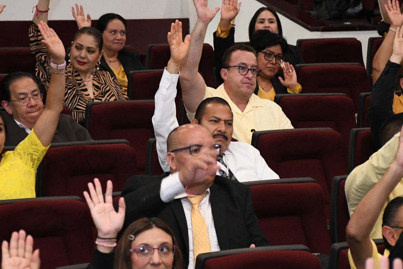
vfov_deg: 9.9
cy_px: 122
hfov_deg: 14.8
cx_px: 209
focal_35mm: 139
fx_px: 1556
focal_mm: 66
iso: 6400
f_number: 5.6
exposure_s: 1/125
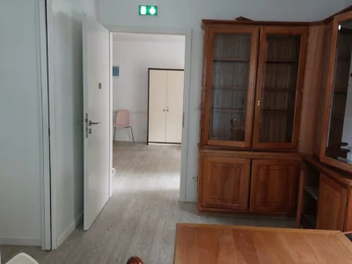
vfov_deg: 54.9
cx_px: 176
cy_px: 132
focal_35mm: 25
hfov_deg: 69.4
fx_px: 254
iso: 320
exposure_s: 1/50
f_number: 1.8
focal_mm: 5.23
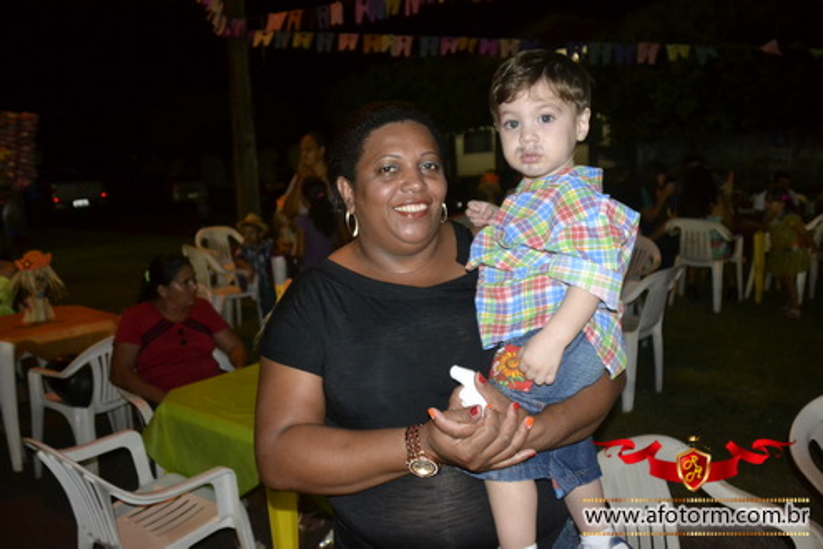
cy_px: 274
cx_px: 412
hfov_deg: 61.9
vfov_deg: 43.6
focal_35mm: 30
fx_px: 686
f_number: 3.5
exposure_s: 1/60
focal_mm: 20
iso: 2500
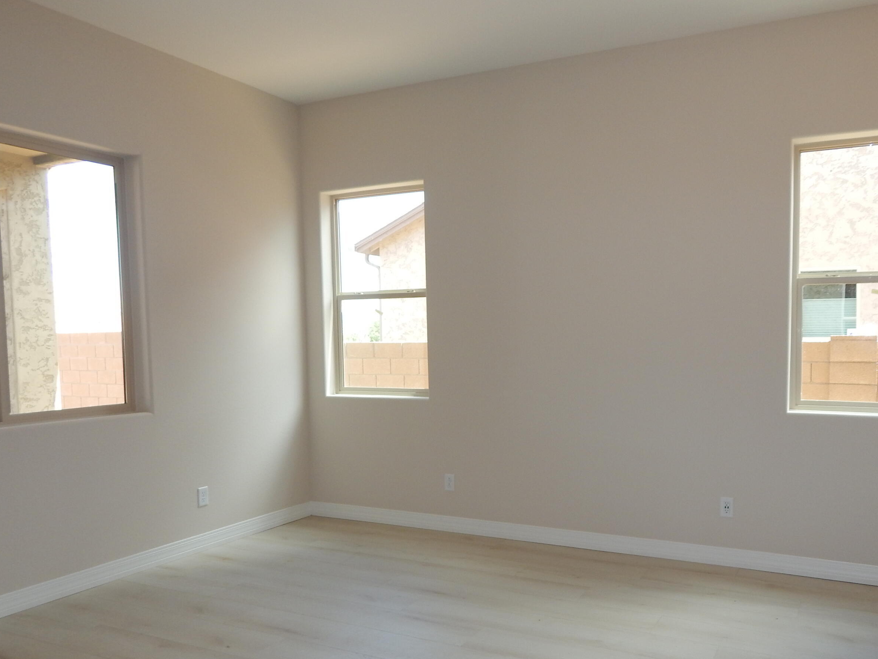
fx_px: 710
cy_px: 388
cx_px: 531
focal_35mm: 28
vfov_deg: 49.5
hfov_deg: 62.8
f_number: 3
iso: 125
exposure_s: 1/125
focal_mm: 4
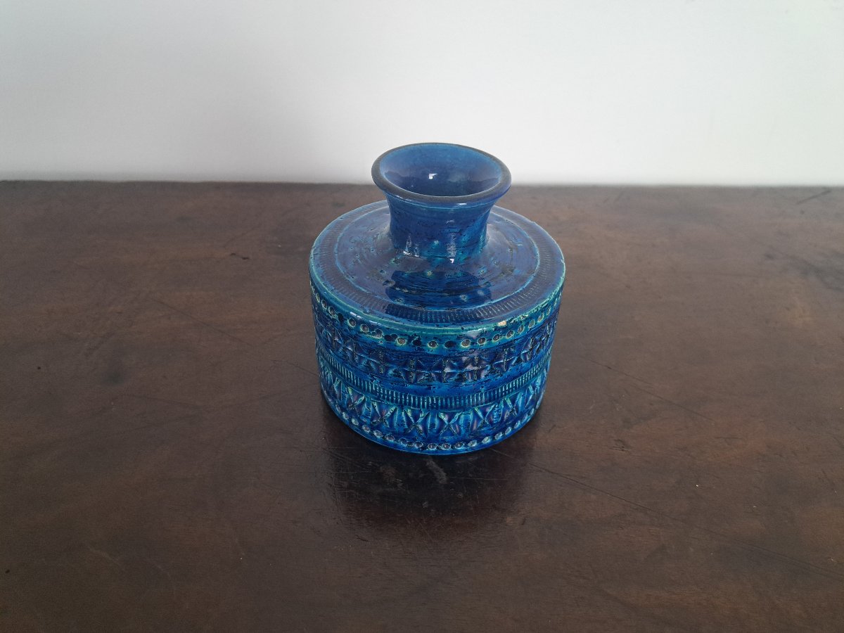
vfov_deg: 56.8
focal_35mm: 24
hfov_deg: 71.6
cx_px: 422
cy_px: 316
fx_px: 585
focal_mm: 5.23
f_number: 1.8
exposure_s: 1/50
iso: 200
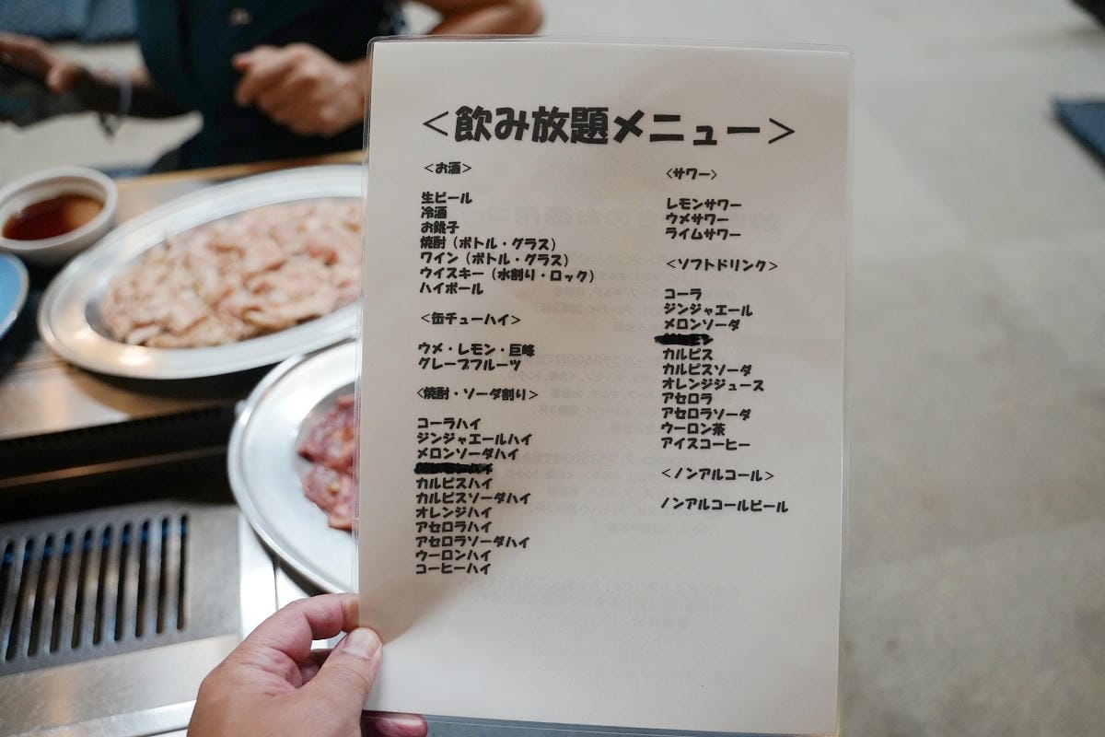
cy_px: 368
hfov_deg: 63.7
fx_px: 890
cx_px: 552
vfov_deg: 45.0
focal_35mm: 29
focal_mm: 29
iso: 1600
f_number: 3.5
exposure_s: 1/160
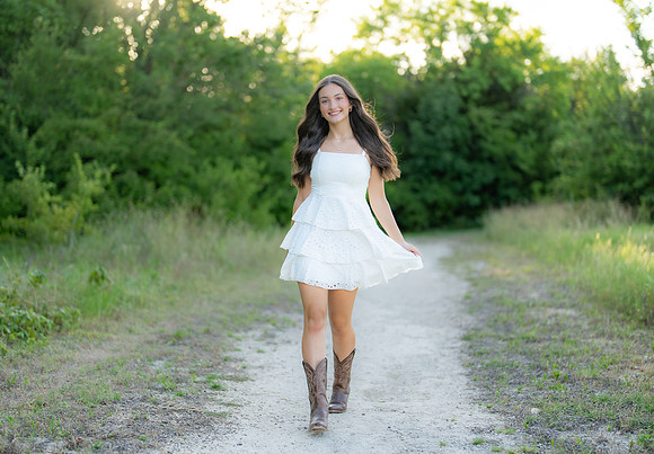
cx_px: 323
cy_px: 216
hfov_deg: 32.0
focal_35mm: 62
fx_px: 1139
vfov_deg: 22.6
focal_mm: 50
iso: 100
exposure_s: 1/1000
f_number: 1.2
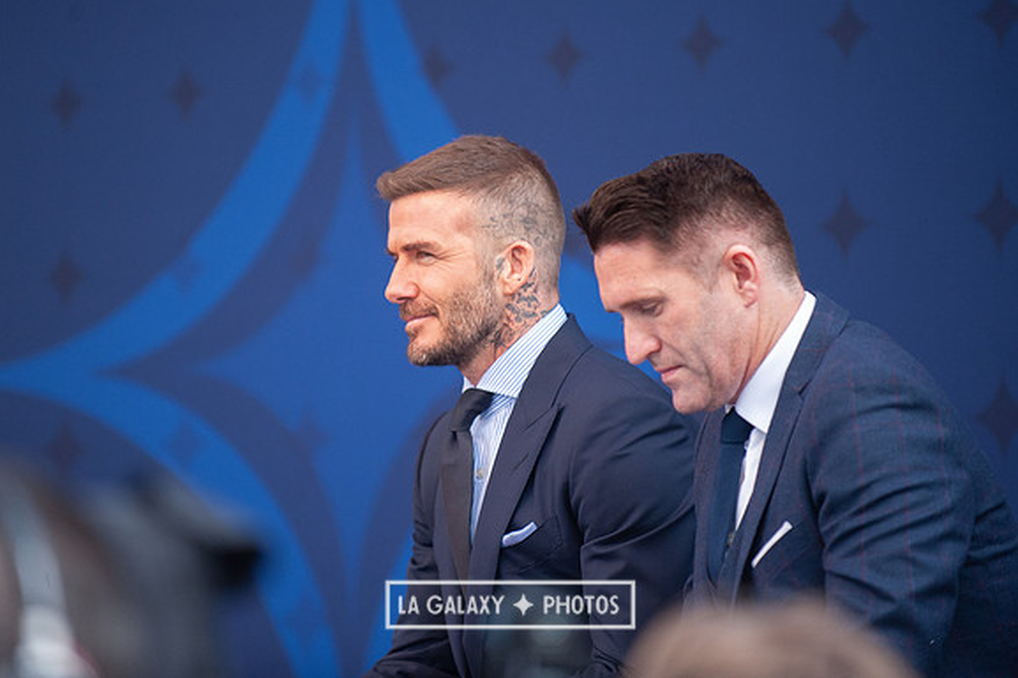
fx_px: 6726
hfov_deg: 8.7
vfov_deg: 5.8
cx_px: 464
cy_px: 285
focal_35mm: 238
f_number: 2.8
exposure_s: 1/1250
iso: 1100
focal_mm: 200
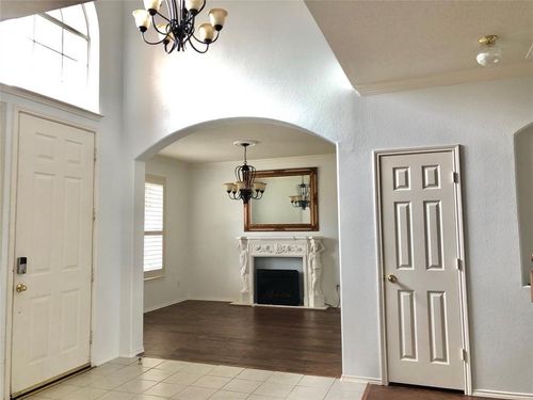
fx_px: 431
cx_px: 266
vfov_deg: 49.7
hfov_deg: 63.4
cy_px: 200
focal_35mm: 28
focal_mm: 3.99
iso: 40
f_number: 1.8
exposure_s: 1/30
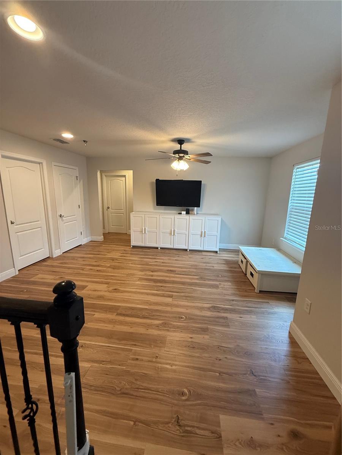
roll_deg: -1.7
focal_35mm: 14
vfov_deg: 102.1
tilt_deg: -9.3
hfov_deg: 85.7
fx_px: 184
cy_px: 228
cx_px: 171
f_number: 2.2
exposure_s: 1/60
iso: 250
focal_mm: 2.22
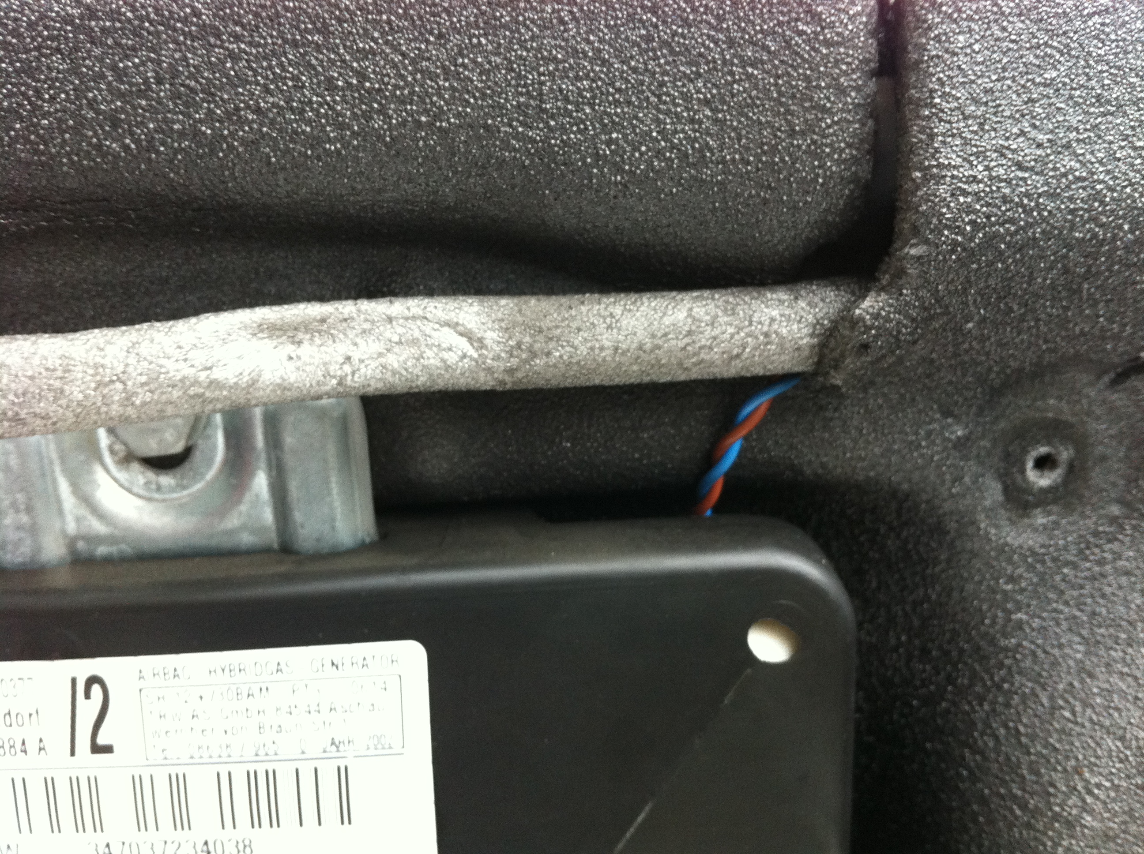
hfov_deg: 52.7
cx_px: 572
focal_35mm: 35
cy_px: 427
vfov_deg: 40.6
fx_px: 1155
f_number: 2.8
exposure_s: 1/15
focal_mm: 3.85
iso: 160
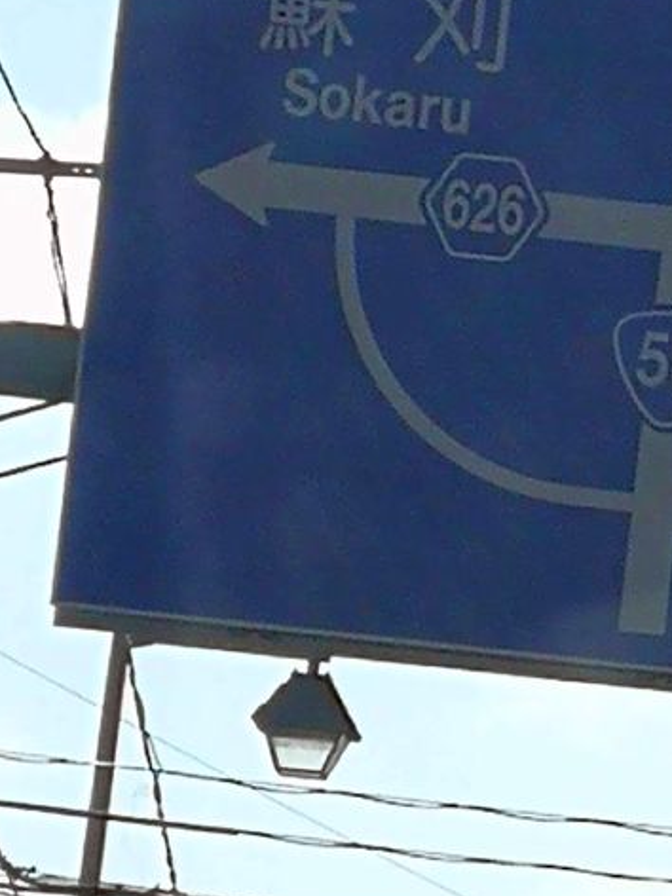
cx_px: 729
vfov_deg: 5.6
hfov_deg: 4.2
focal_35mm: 356
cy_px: 402
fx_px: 9215
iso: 50
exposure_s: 1/1543
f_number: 2.2
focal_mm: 3.95
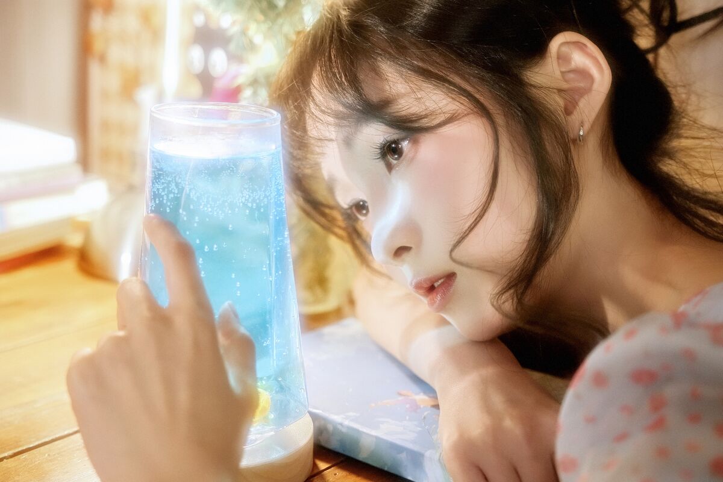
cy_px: 241
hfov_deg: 35.6
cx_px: 362
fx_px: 1125
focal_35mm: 56
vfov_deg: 24.2
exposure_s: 1/60
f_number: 2.8
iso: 640
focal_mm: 37.6
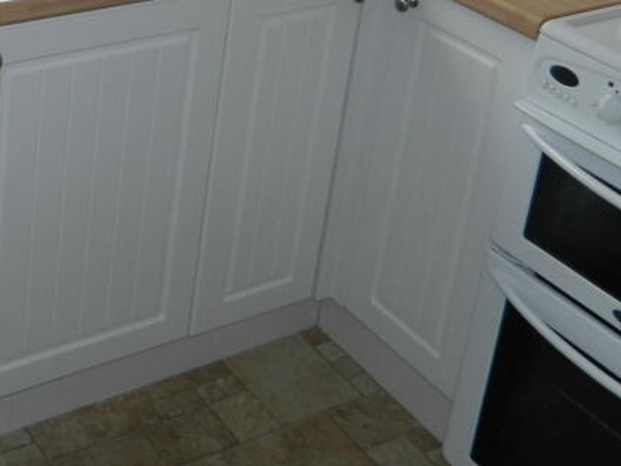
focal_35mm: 61
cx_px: -28
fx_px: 1094
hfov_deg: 29.2
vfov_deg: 22.2
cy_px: -95
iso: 80
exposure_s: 1/80
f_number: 3.1
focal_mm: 4.5
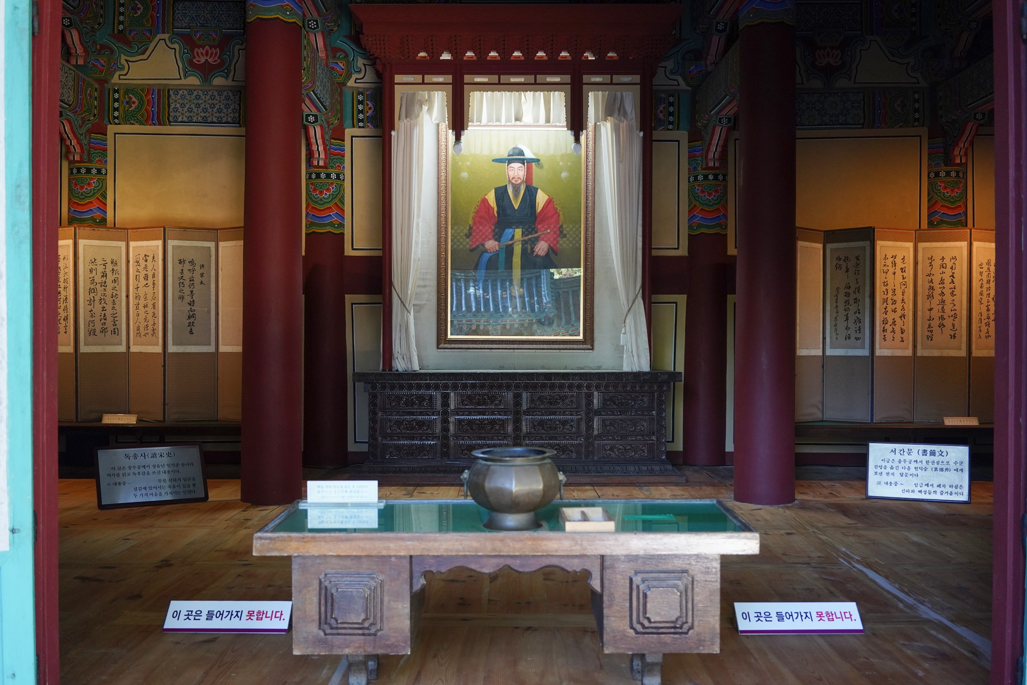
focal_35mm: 35
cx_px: 514
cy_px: 342
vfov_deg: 37.9
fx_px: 999
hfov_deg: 54.4
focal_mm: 35
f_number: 4.5
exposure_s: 1/100
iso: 1600
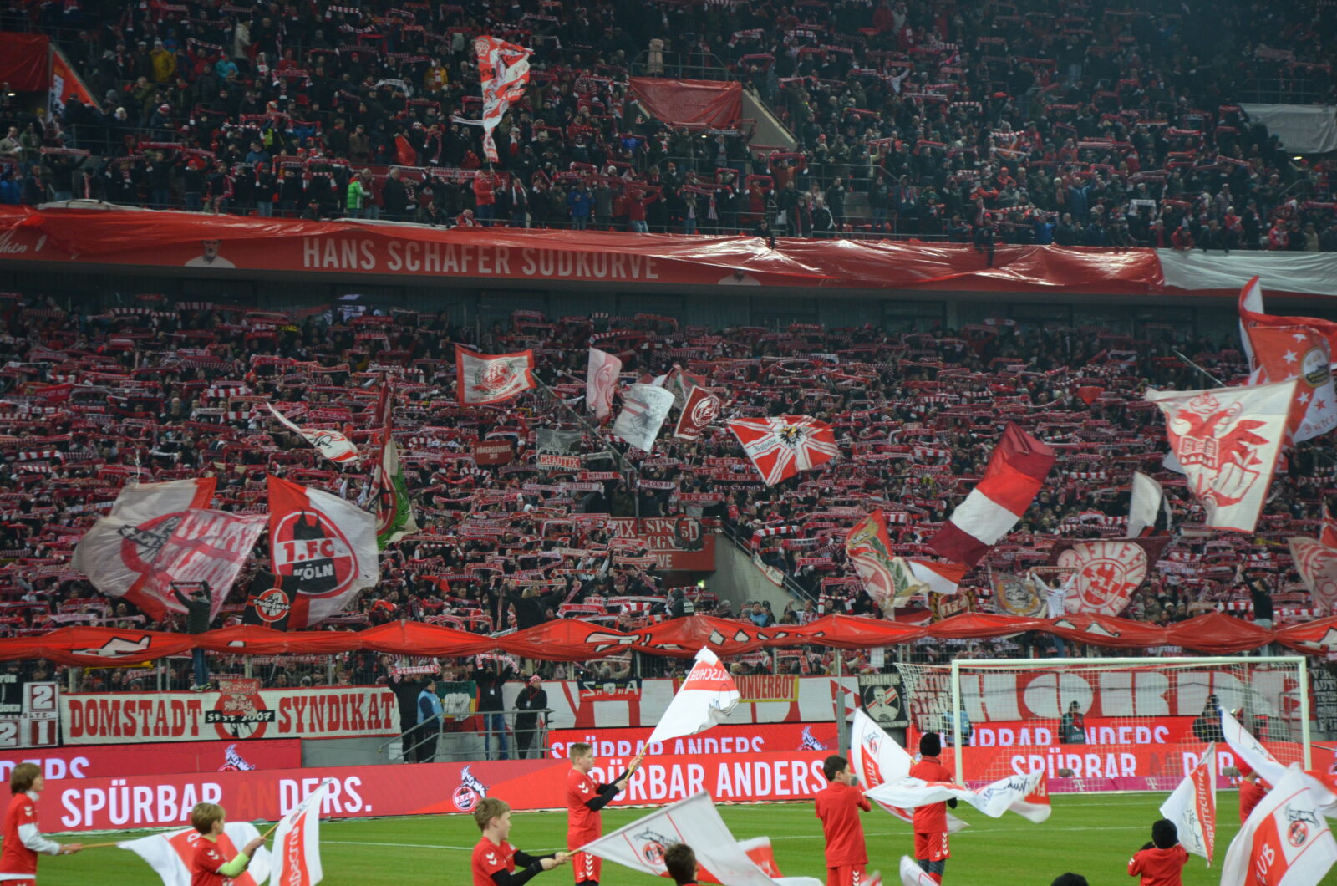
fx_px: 3892
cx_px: 668
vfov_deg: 13.0
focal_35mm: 105
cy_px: 443
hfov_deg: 19.5
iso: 1000
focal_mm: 70
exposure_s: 1/125
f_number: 5.3
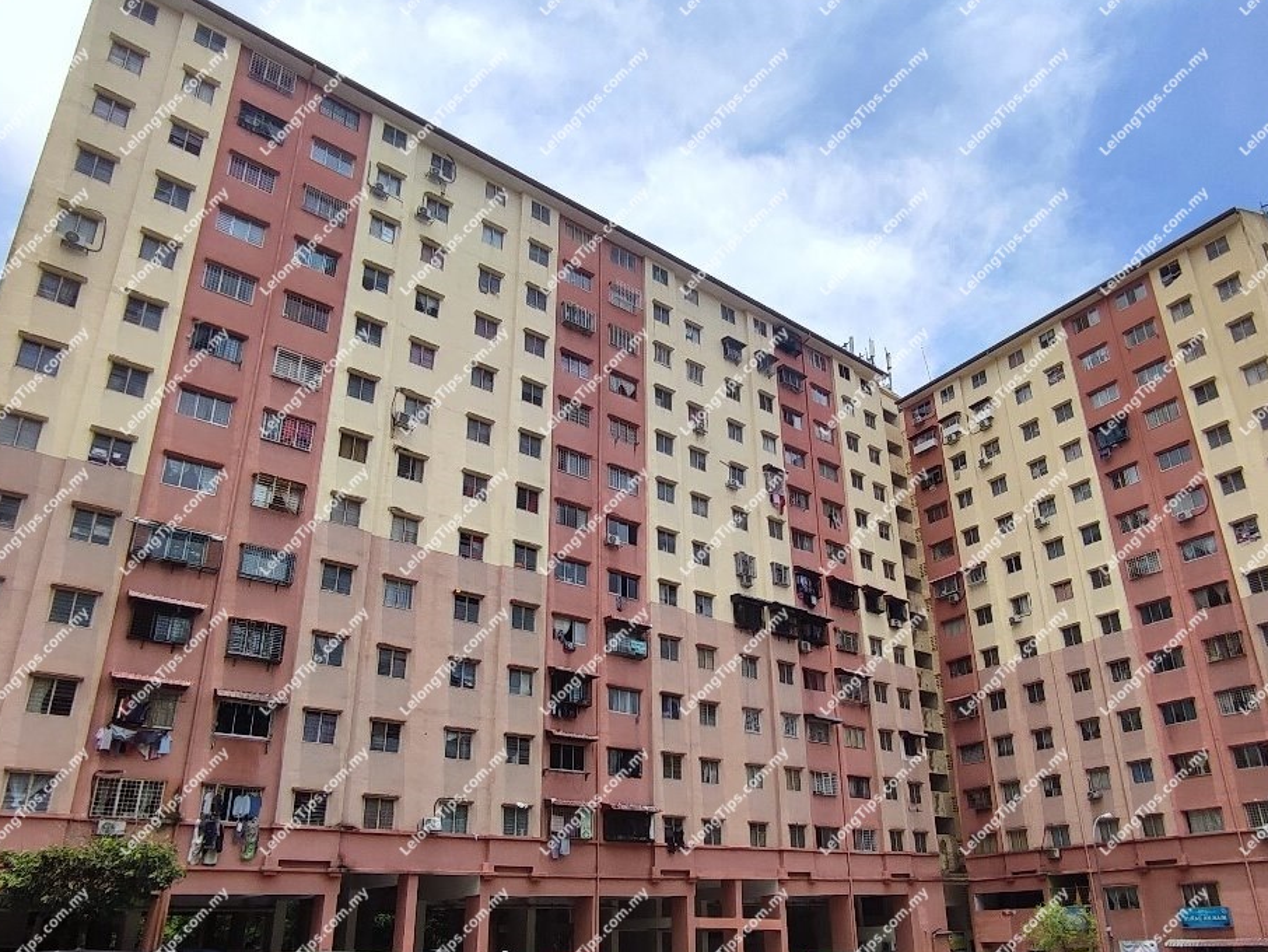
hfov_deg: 76.2
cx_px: 696
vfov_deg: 60.8
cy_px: 545
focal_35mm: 22
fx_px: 806
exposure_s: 1/1648
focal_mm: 1.65
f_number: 2.2
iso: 50
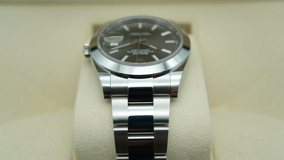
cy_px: 90
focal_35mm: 37
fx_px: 279
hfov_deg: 54.0
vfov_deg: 32.0
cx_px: 142
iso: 400
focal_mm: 35
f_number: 5
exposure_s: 1/250
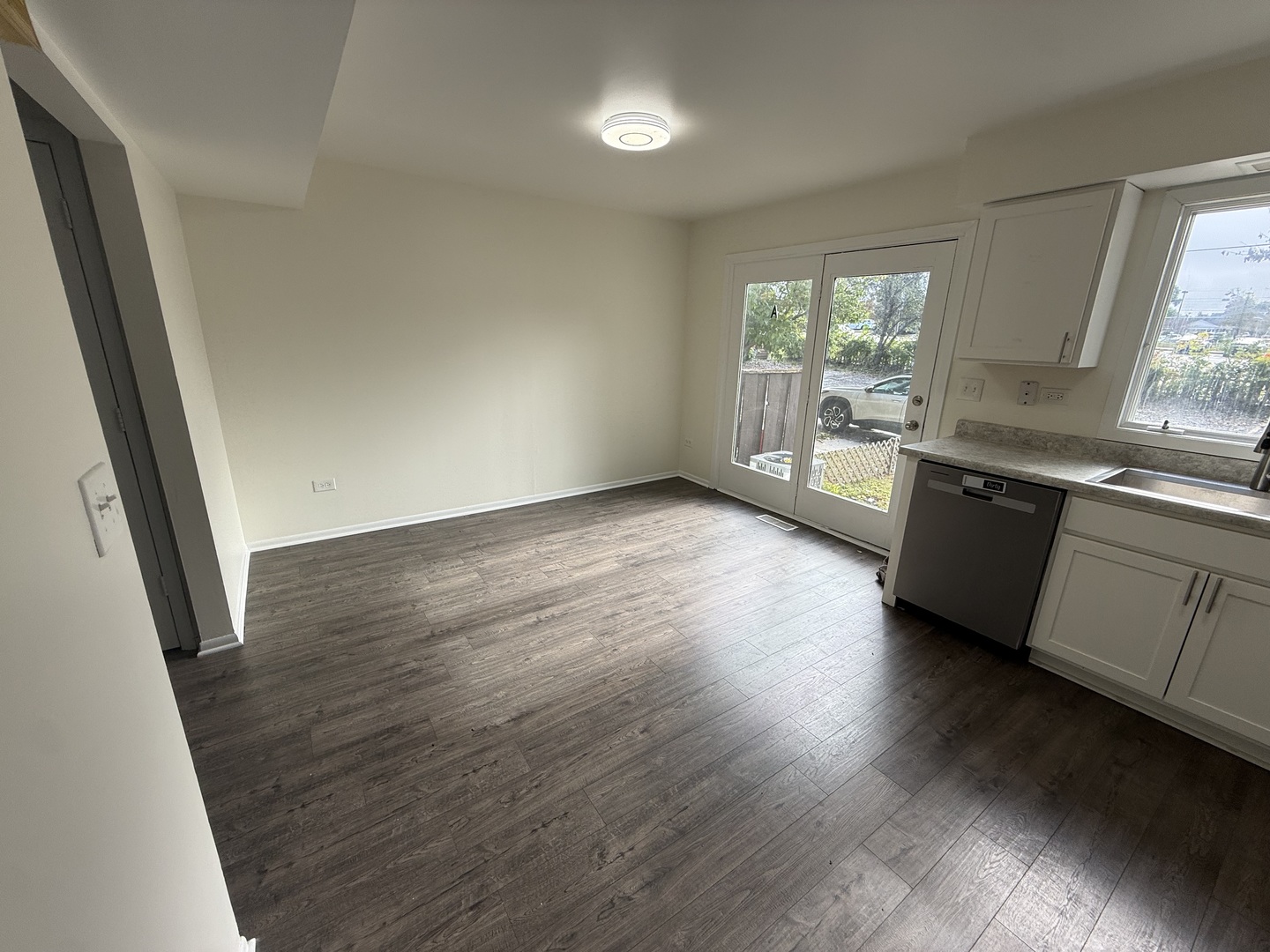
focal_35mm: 14
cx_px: 635
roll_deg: -1.5
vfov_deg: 85.7
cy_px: 476
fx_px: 514
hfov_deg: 102.1
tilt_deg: -15.9
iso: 50
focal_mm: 2.22
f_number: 2.2
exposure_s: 1/130
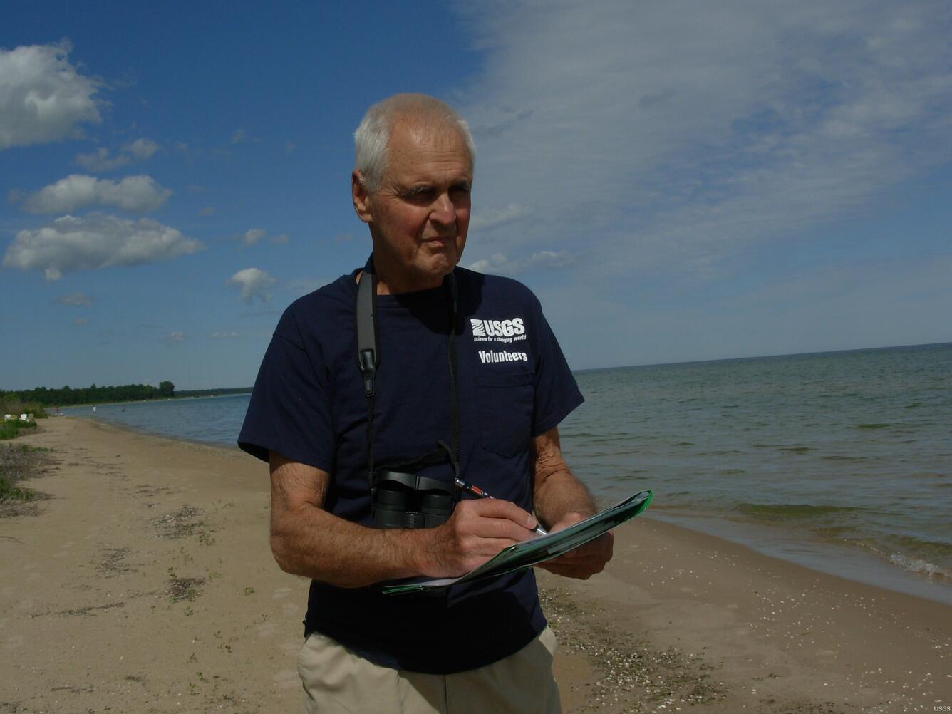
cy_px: 357
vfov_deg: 37.7
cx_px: 476
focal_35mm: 38
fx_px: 1045
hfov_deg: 49.0
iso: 50
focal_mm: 6.3
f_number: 4.9
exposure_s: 1/1878
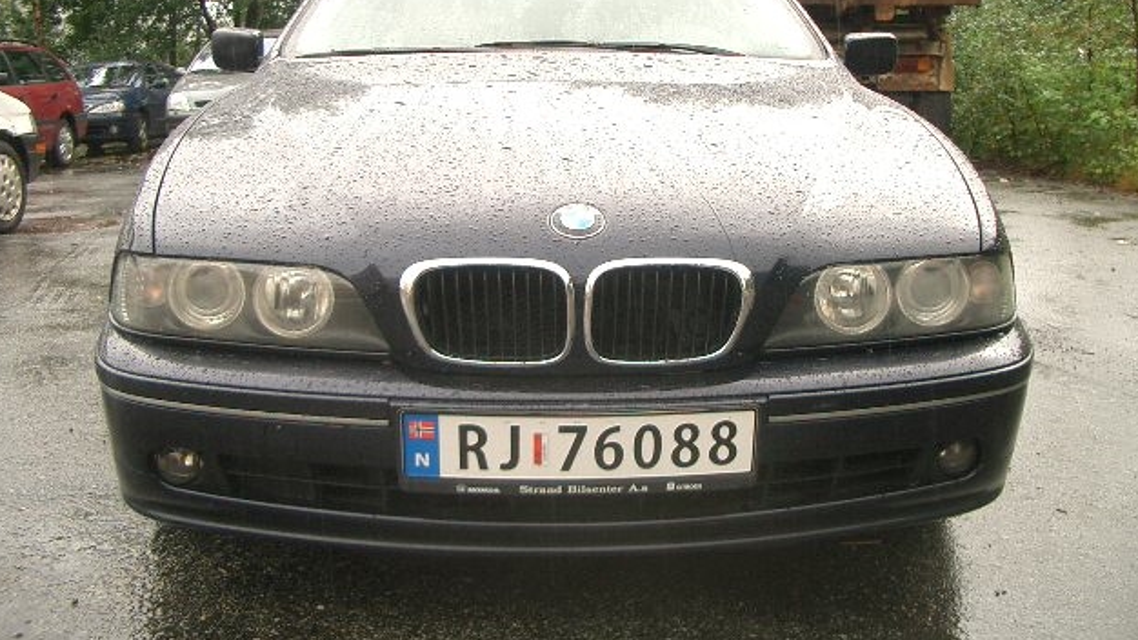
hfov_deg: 51.6
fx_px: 1177
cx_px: 569
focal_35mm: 39
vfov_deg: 30.3
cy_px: 236
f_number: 2.6
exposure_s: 1/80
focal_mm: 5.8
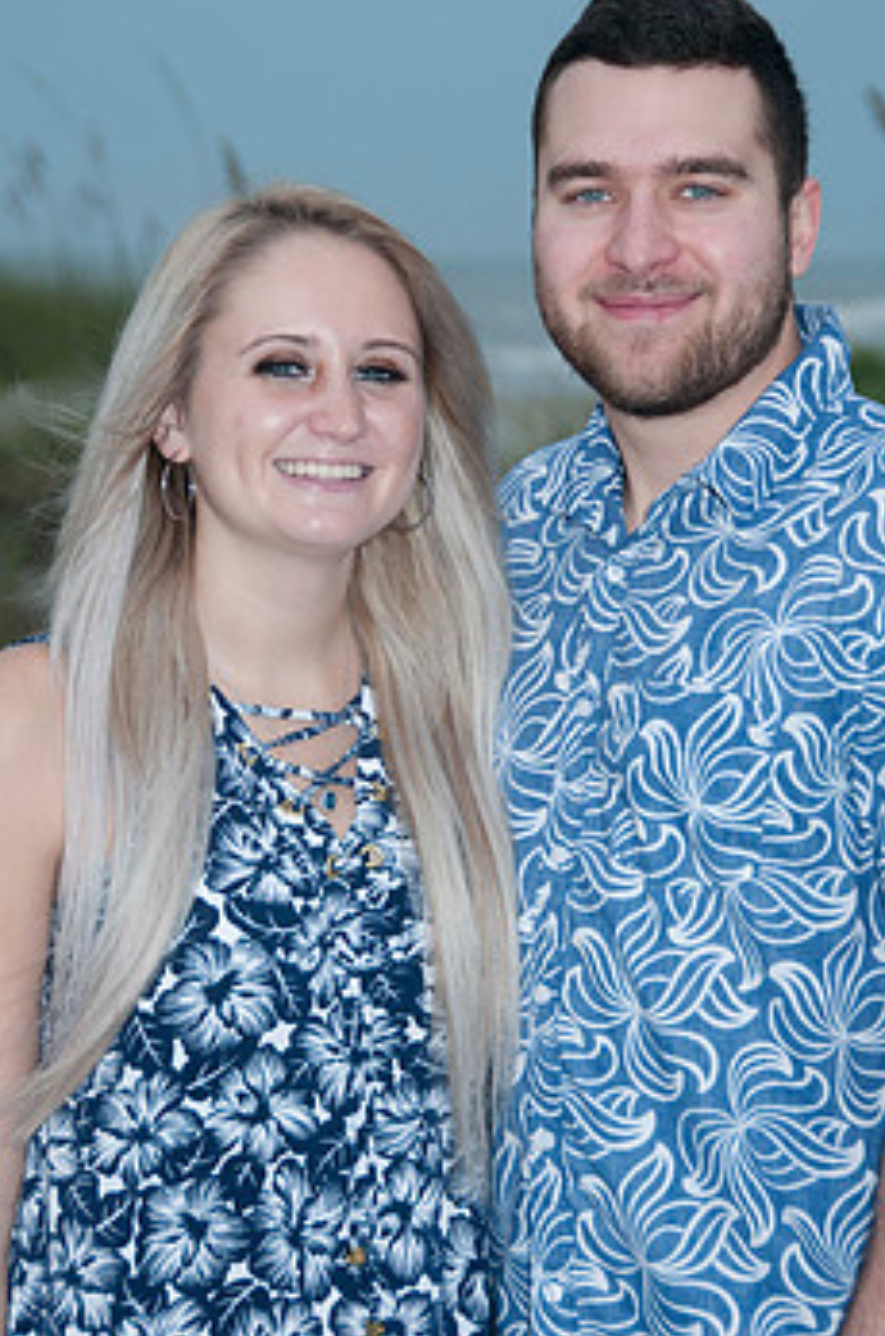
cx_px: 483
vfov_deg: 14.1
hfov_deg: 9.4
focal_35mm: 146
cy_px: 574
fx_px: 5405
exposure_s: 1/125
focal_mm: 75
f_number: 5.6
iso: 100
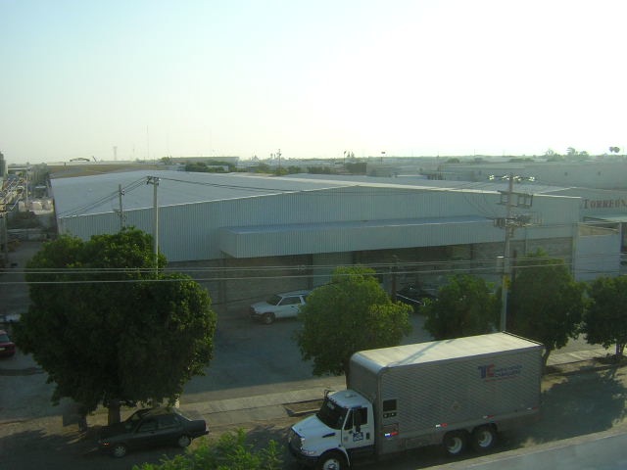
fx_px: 652
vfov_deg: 39.7
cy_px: 235
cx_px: 314
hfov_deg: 51.4
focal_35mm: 36
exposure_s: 1/464
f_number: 5.2
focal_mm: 4.7
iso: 141
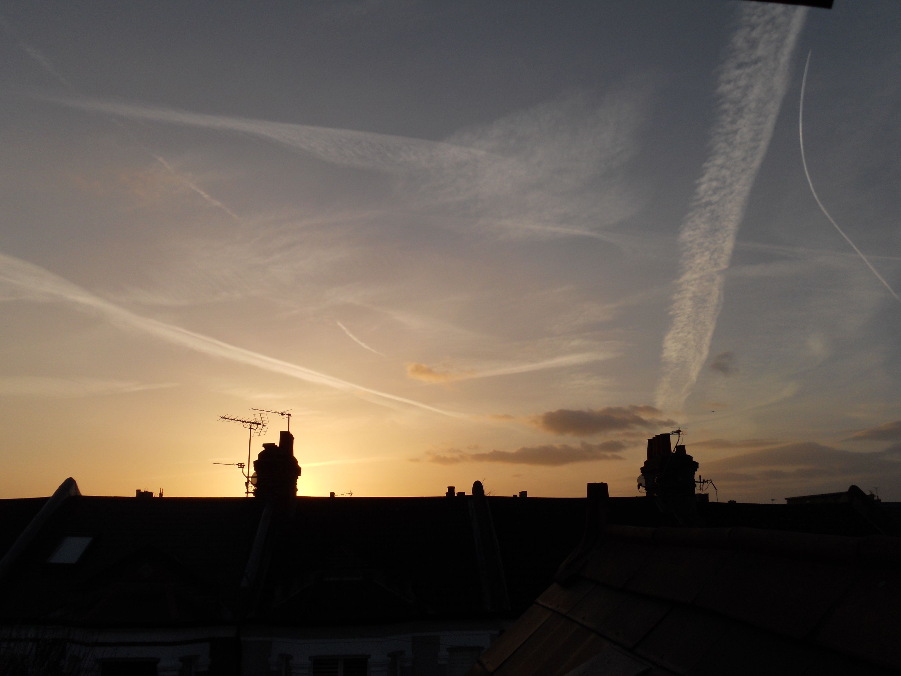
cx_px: 450
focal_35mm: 32
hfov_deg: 56.8
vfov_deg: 44.2
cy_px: 338
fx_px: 833
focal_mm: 5.8
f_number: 3.5
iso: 80
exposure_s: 1/1250
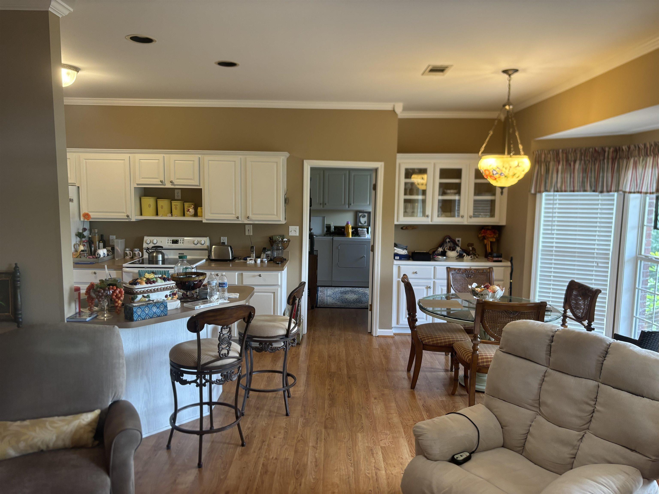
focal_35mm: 26
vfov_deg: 53.1
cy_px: 247
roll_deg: -0.4
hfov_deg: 67.3
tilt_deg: -6.7
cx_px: 330
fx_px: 495
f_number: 1.6
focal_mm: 5.96
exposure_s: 1/60
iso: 100
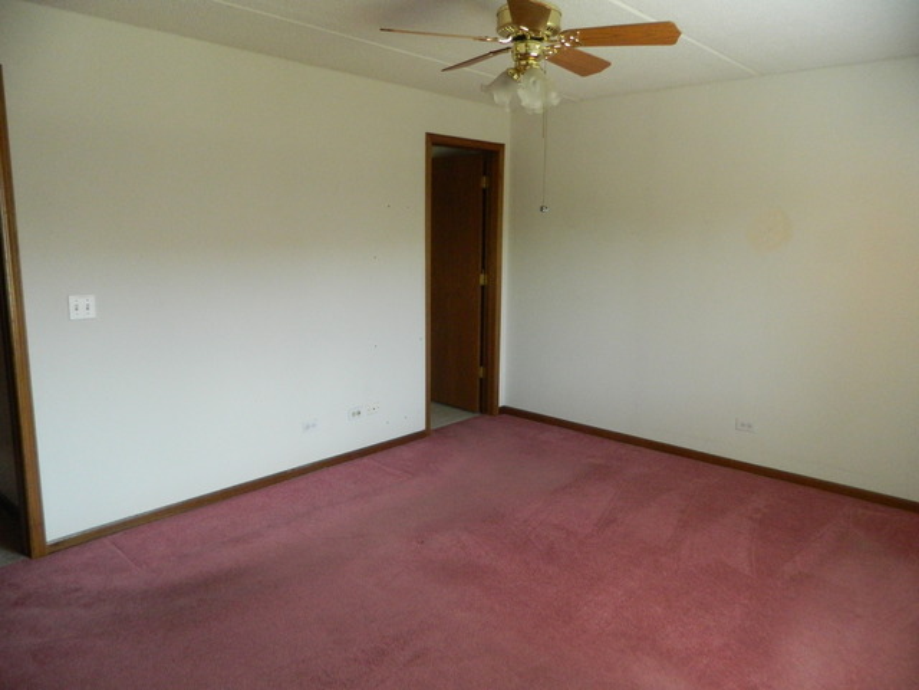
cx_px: 460
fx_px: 664
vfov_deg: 54.9
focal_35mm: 25
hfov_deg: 69.4
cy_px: 345
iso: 400
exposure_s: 1/60
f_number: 3.1
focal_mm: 4.5
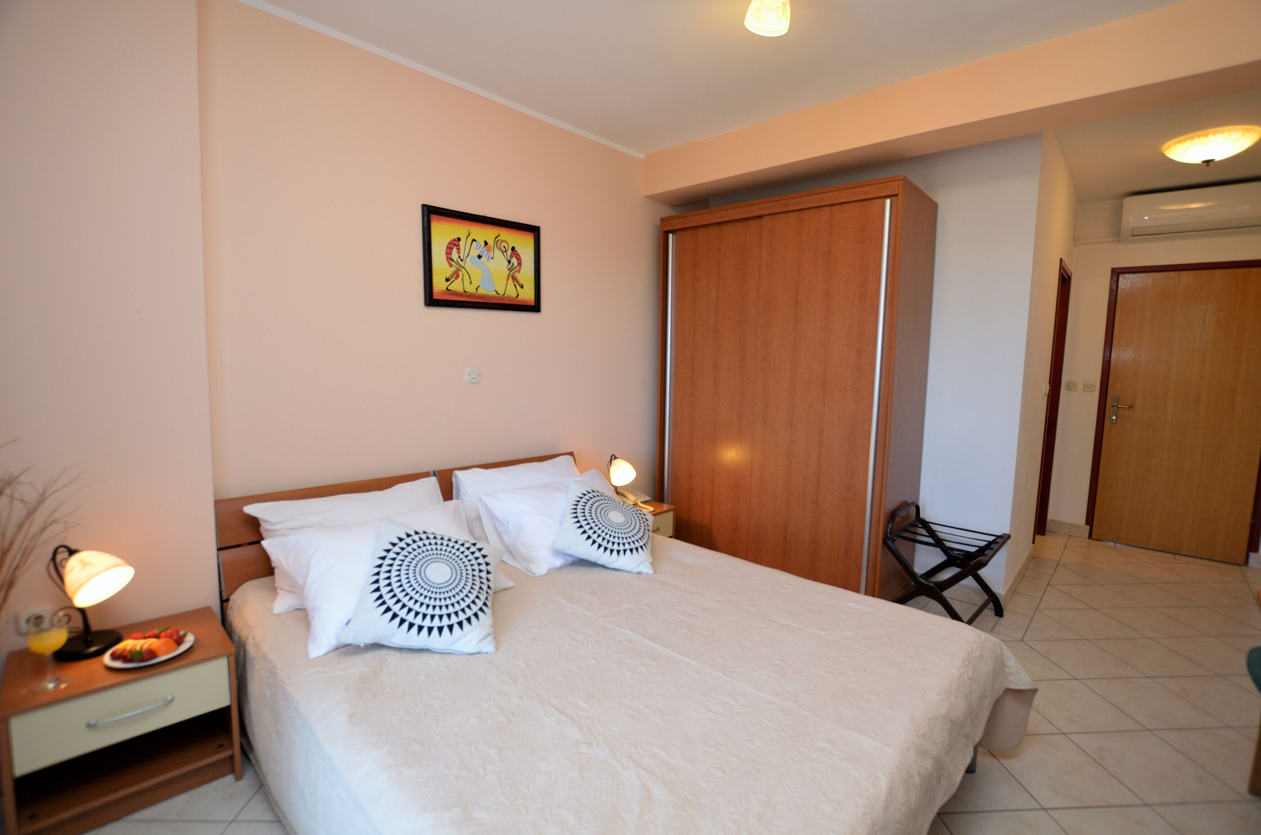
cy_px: 418
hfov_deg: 100.5
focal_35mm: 15
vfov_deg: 77.1
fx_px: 524
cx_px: 630
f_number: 4
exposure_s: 1/60
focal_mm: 10
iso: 320
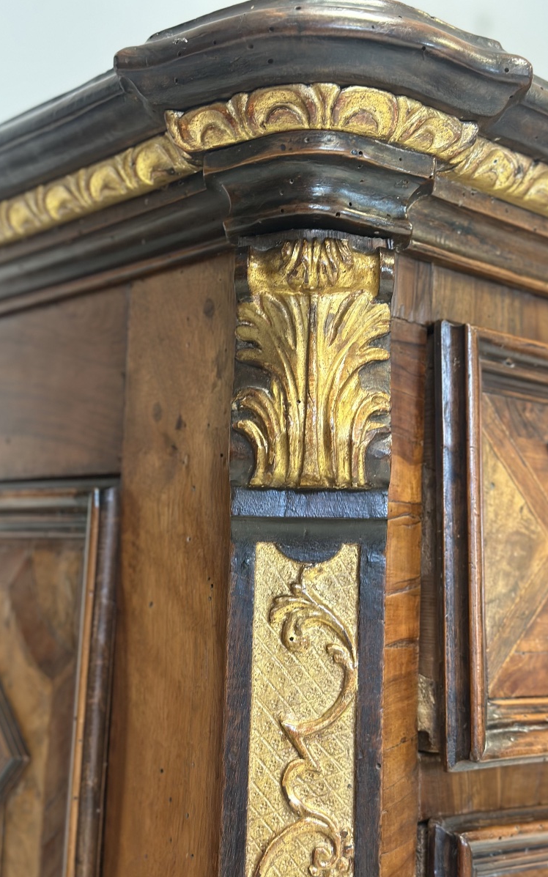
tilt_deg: +7.1
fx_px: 1219
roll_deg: -0.2
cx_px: 267
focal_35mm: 51
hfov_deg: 25.3
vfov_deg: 39.6
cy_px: 438
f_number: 1.78
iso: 320
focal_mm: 6.86
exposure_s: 1/33
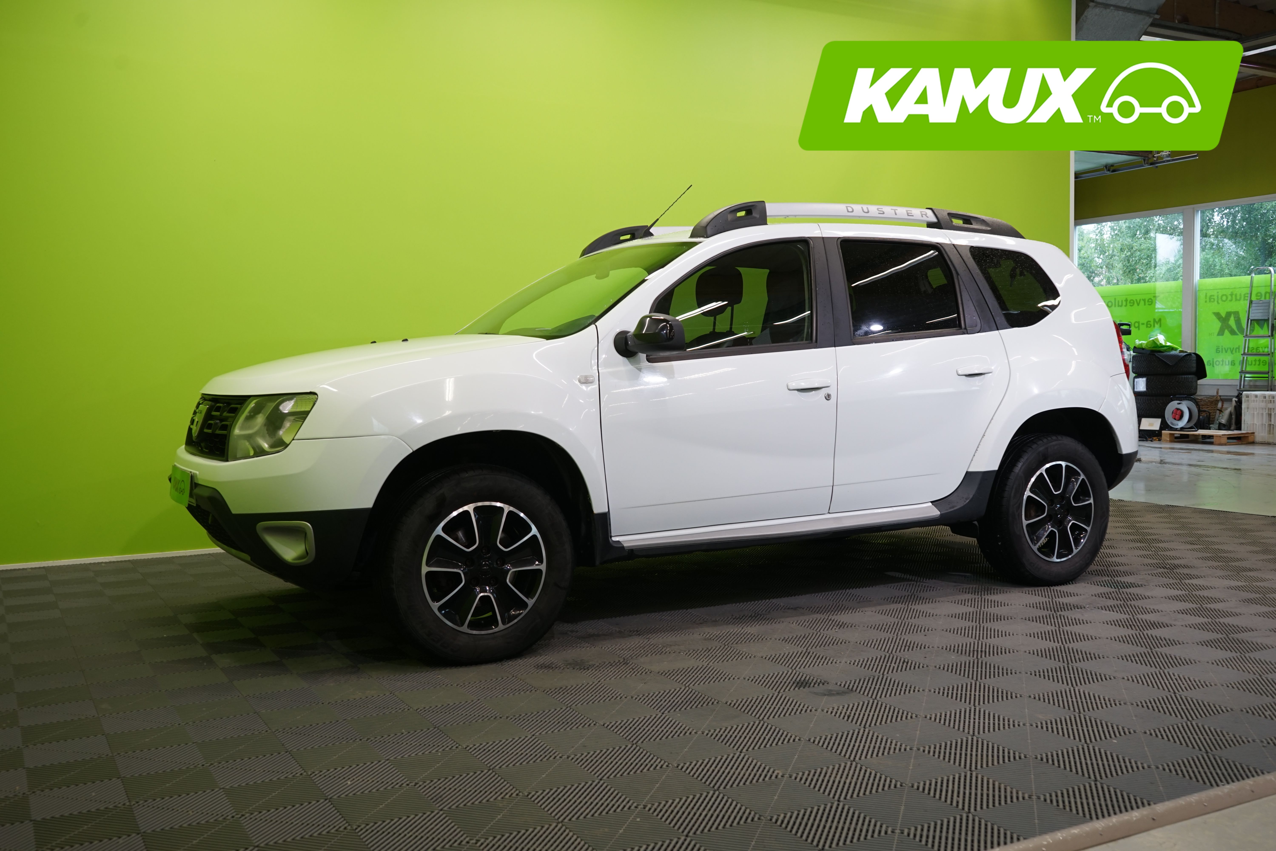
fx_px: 1170
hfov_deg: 57.2
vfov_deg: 40.0
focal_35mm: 33
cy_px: 426
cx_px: 638
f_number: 6.3
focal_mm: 33
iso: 500
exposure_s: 1/40
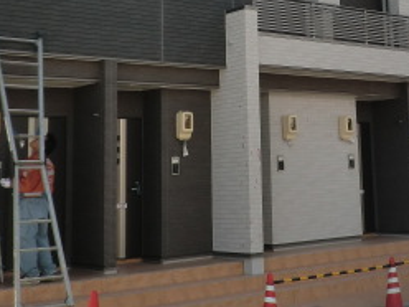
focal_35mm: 67
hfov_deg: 28.3
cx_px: 328
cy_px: 17
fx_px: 792
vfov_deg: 21.3
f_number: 2.8
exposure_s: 1/640
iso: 50
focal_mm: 4.7
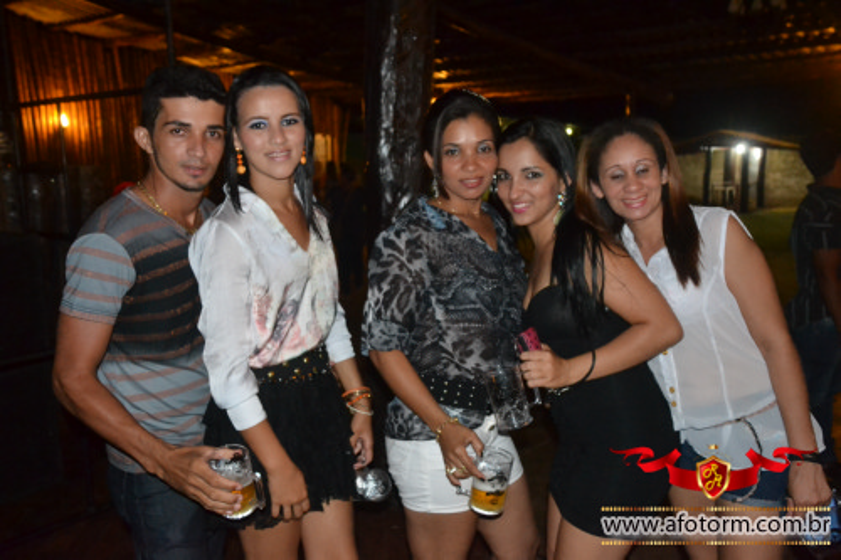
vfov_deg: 36.8
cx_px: 420
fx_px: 841
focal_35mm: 36
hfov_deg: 53.1
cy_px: 280
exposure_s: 1/60
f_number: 3.8
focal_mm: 24
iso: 3200
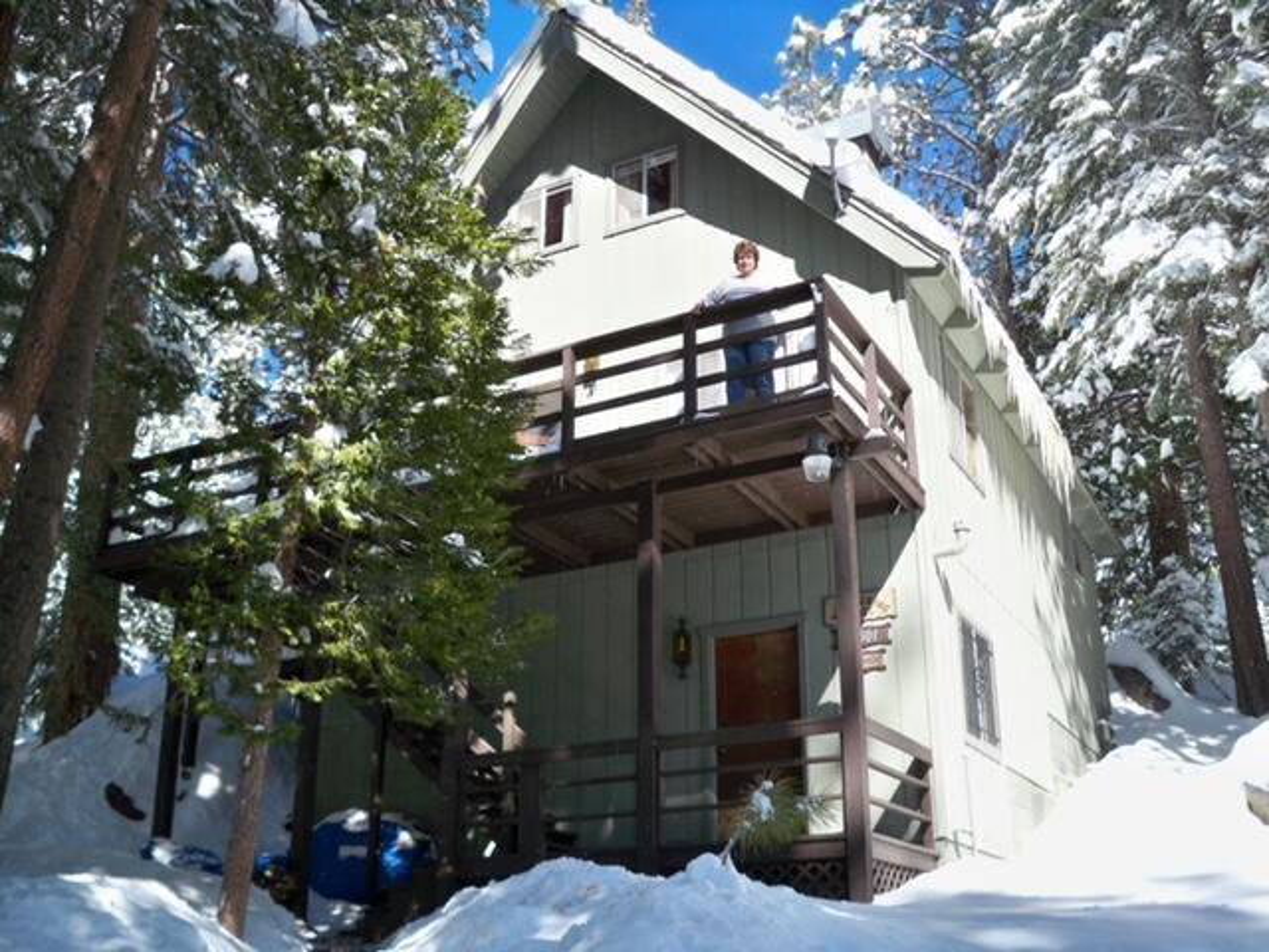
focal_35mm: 35
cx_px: 634
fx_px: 1283
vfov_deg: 40.7
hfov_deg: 52.6
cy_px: 476
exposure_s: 1/320
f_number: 3.1
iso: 100
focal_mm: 6.3
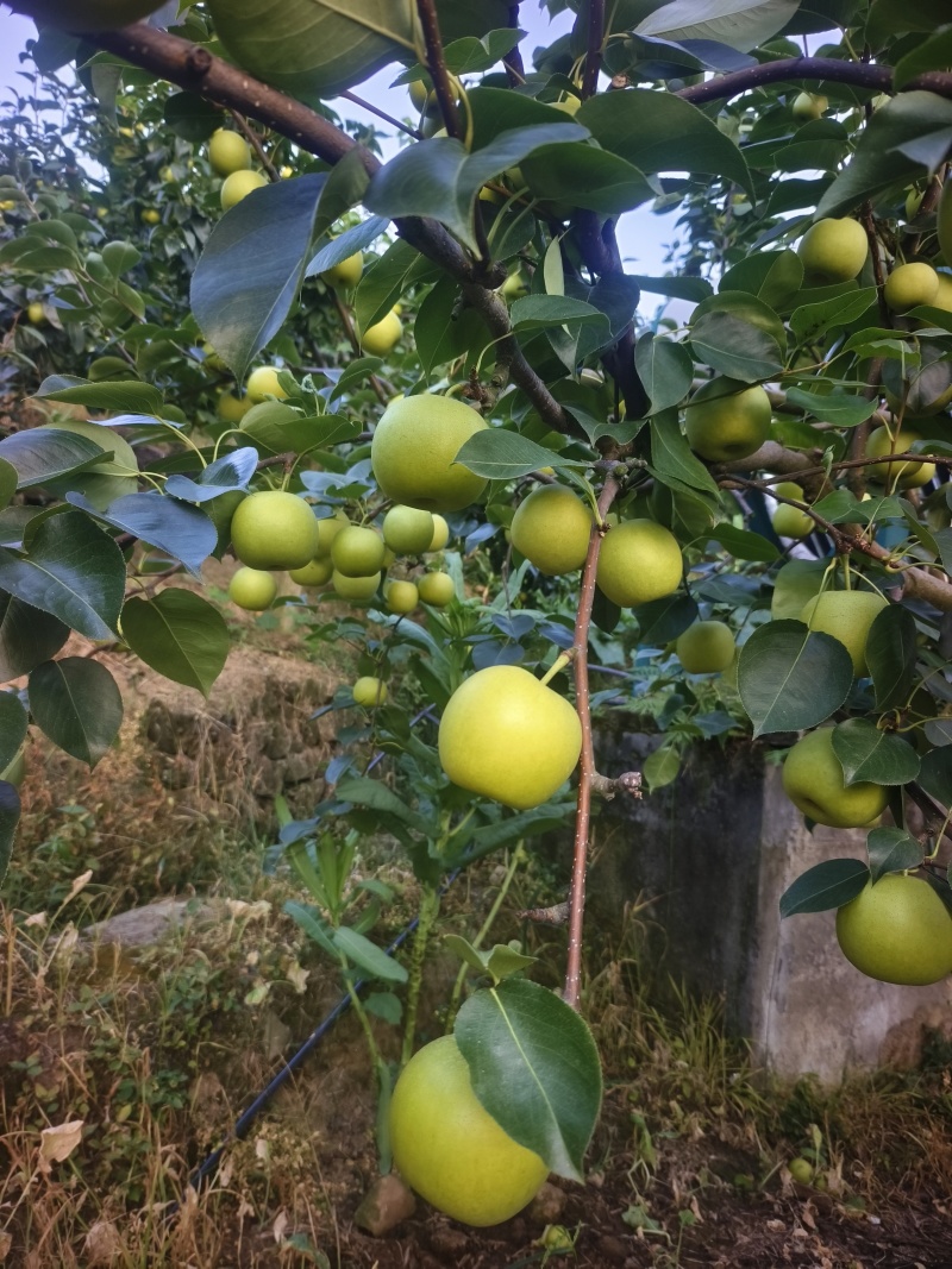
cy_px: 634
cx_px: 476
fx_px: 844
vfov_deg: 73.9
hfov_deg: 58.9
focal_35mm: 23
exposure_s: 1/100
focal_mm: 5.5
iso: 173
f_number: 1.75
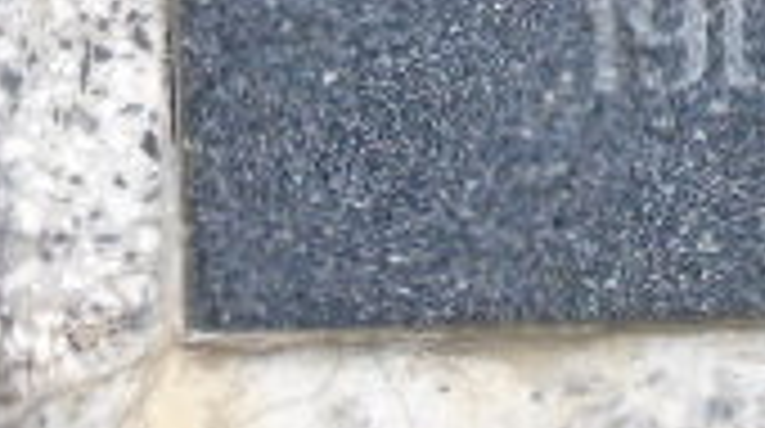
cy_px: -545
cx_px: 1058
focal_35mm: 871
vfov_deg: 1.4
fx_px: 17640
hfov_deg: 2.5
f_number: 4.7
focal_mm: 38
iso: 400
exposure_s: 1/250
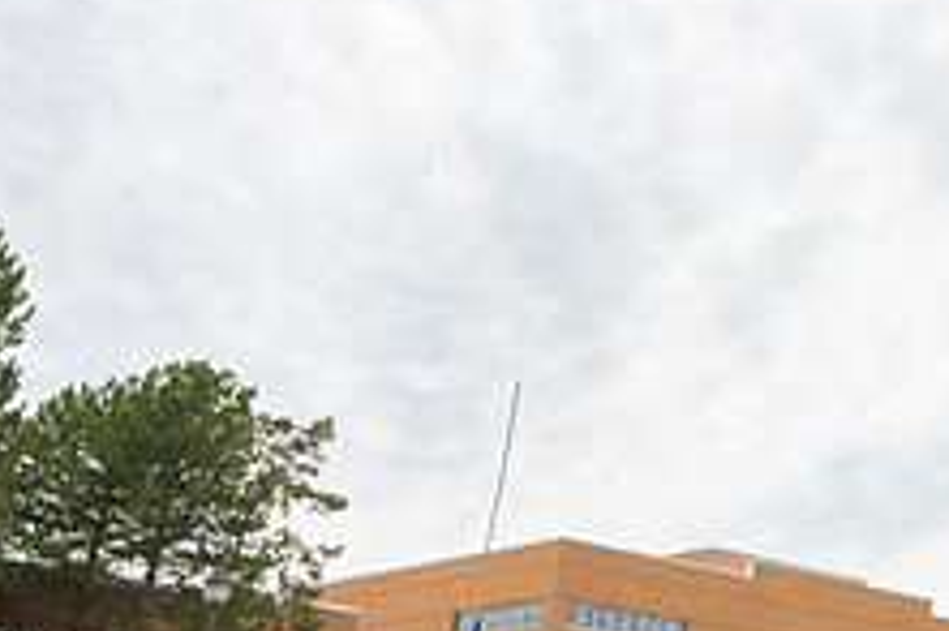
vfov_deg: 21.5
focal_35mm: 63
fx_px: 1659
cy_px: 215
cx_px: 1151
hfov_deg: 27.8
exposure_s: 1/2500
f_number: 4
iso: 160
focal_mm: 24
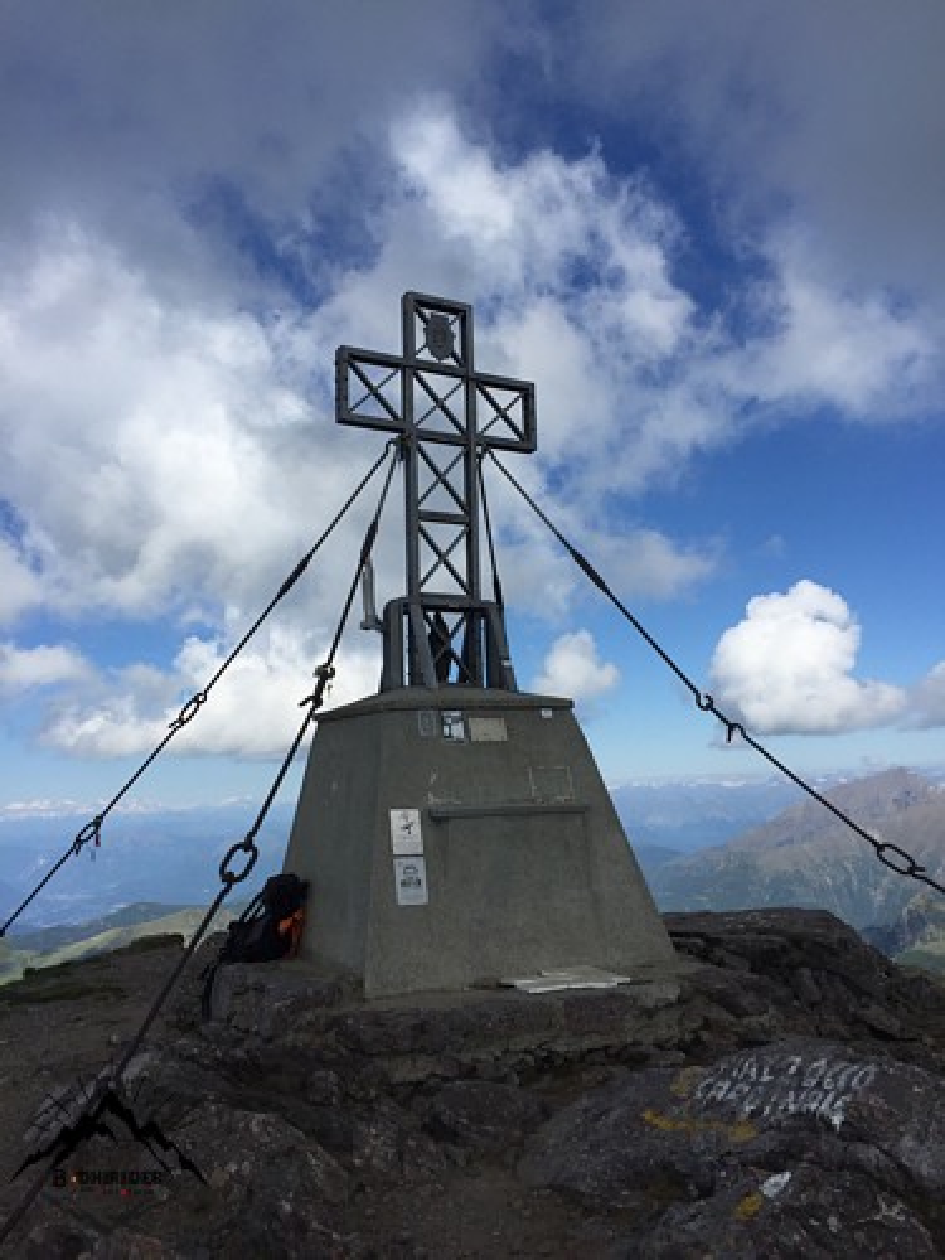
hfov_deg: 48.2
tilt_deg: +10.0
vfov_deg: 61.7
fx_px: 1056
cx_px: 472
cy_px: 630
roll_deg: +2.0
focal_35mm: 29
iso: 32
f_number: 2.2
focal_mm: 4.15
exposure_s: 1/3968
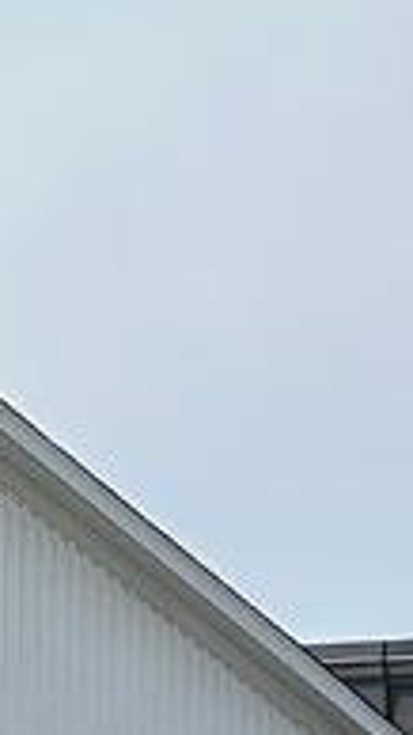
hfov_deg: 5.5
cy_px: 754
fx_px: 3644
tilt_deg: +3.3
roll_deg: +0.5
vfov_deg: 11.4
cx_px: -1338
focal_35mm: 187
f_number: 1.5
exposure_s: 1/5587
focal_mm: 5.7
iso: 50
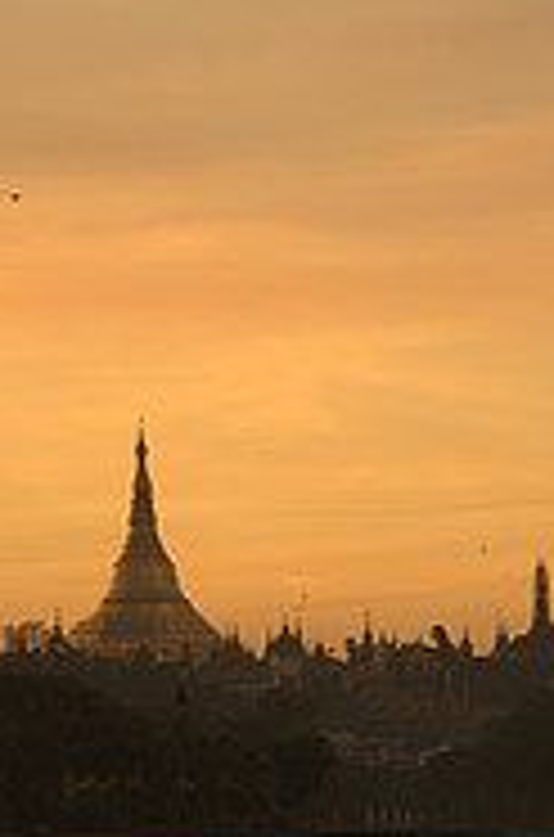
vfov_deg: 7.5
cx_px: 441
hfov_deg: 5.0
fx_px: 6318
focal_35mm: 272
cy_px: 896
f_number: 5
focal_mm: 75
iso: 100
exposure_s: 1/80
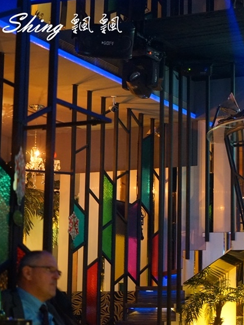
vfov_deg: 20.4
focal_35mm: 96
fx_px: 902
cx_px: 232
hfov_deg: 15.2
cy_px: 162
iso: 3200
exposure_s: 1/10
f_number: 5
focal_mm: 66
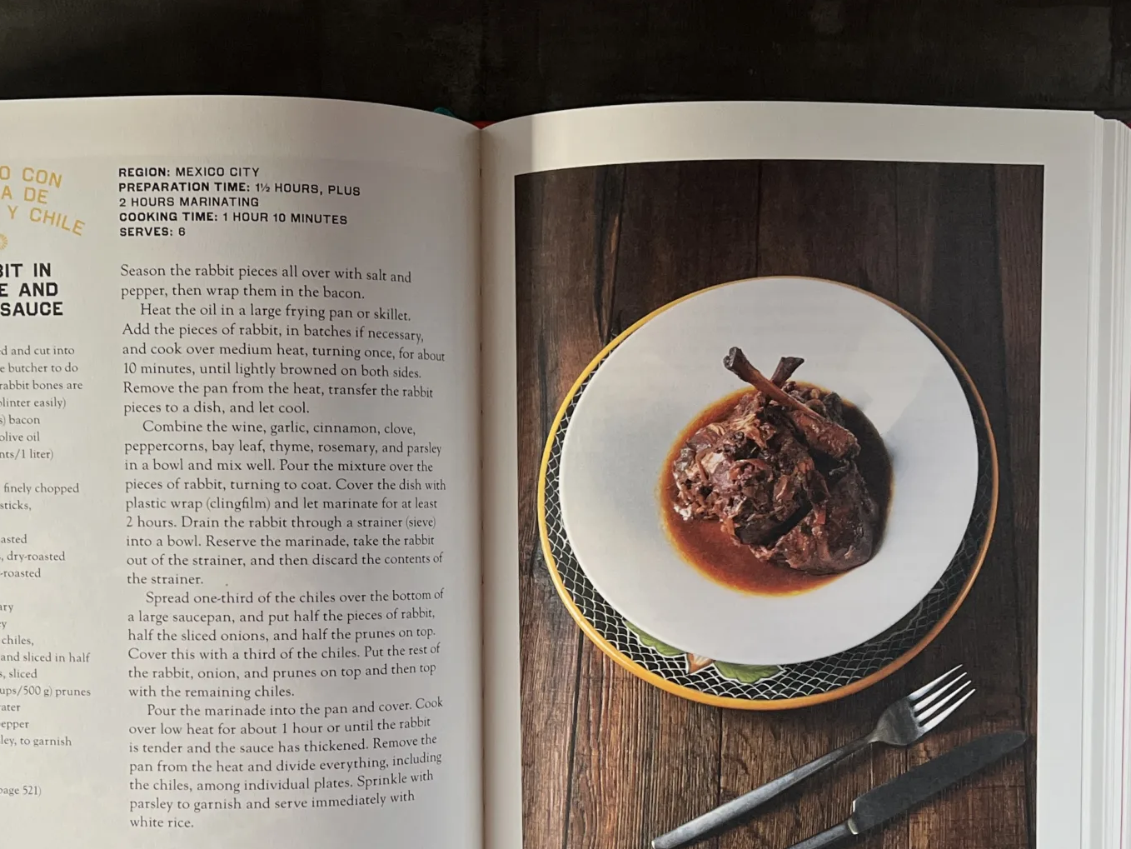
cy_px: 610
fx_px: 1601
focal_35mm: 49
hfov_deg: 38.7
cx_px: 437
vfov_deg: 29.3
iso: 200
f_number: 1.5
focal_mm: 5.7
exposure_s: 1/60
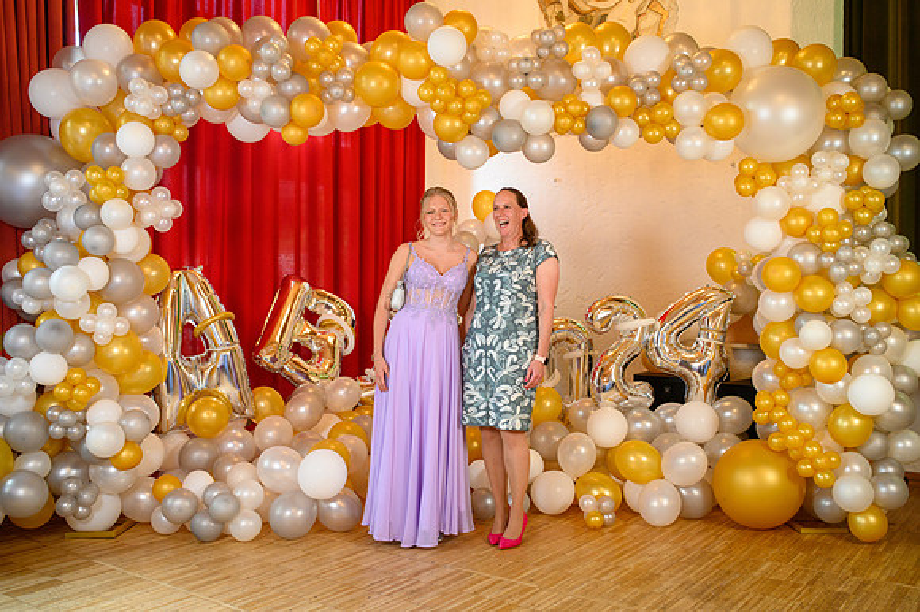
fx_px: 894
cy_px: 306
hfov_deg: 54.5
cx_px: 460
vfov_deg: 37.8
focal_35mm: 35
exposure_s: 1/100
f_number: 3.5
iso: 1250
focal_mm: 35
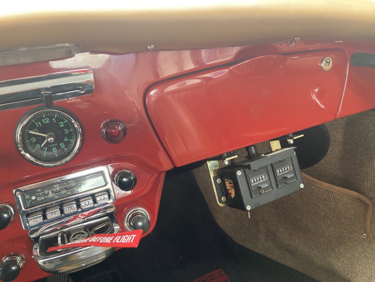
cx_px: 188
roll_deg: +3.0
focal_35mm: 28
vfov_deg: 49.7
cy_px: 141
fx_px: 303
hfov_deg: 63.4
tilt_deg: -18.1
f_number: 1.8
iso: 160
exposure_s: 1/60
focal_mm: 3.99
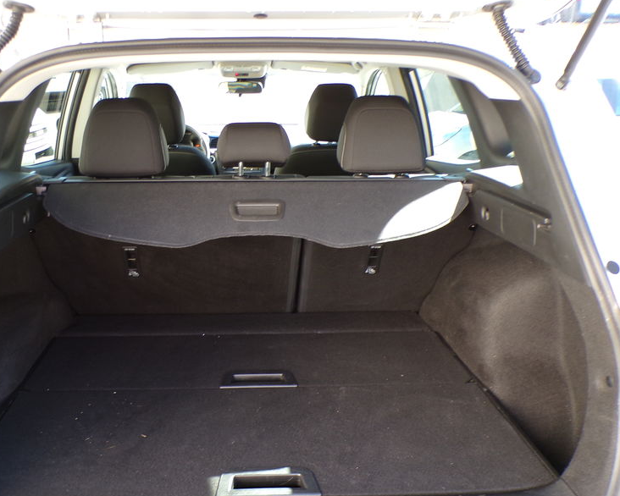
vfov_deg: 45.6
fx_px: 587
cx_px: 249
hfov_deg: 55.3
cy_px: 298
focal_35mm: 32
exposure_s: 1/40
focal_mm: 4.3
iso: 100
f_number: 3
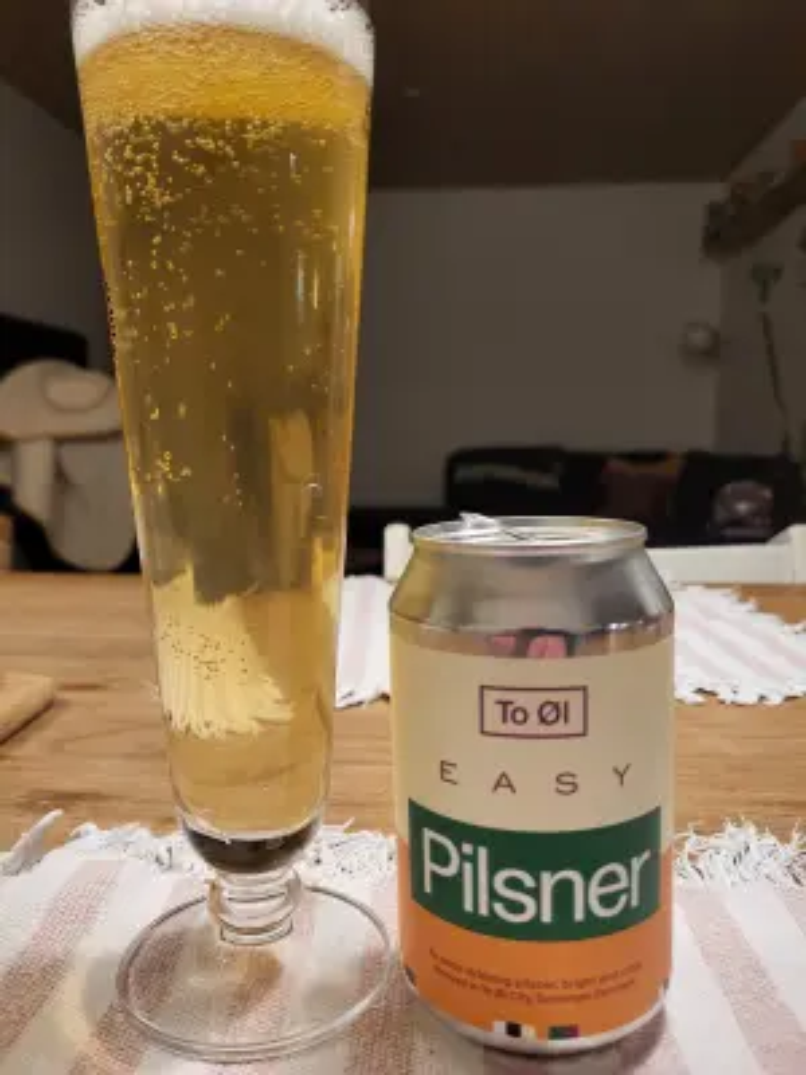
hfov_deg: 53.1
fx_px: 807
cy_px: 538
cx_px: 403
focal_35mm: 26
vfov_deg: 67.3
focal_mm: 5.4
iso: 320
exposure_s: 1/50
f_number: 1.8
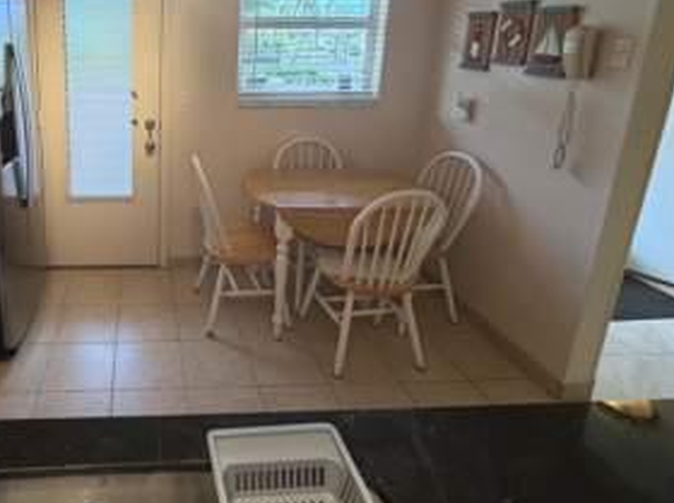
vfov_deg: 54.5
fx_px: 466
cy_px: 138
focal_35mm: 24
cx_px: 161
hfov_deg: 66.8
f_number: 2.2
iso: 200
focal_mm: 2.22
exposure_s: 1/60
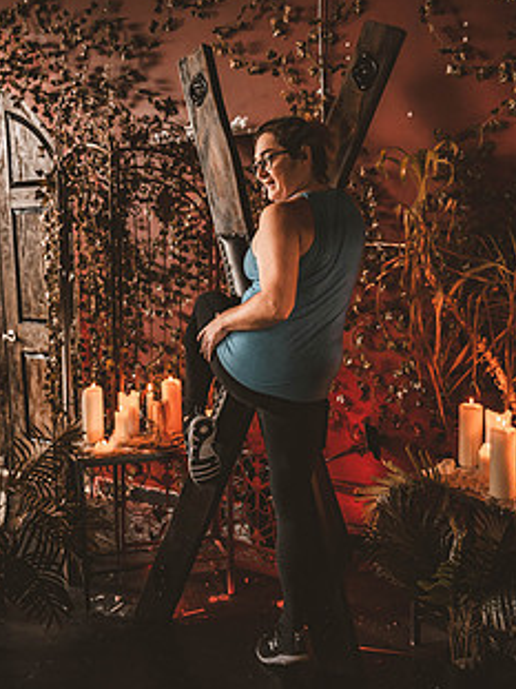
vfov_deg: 47.9
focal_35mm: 39
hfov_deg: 36.8
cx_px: 233
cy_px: 326
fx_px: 776
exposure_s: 1/200
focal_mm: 28
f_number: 2.8
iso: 800
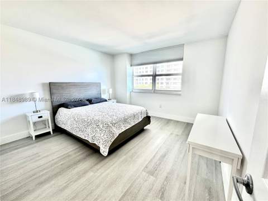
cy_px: 100
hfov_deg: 102.1
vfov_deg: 85.7
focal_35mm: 14
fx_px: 108
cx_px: 134
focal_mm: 2.22
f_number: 2.2
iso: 80
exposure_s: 1/120
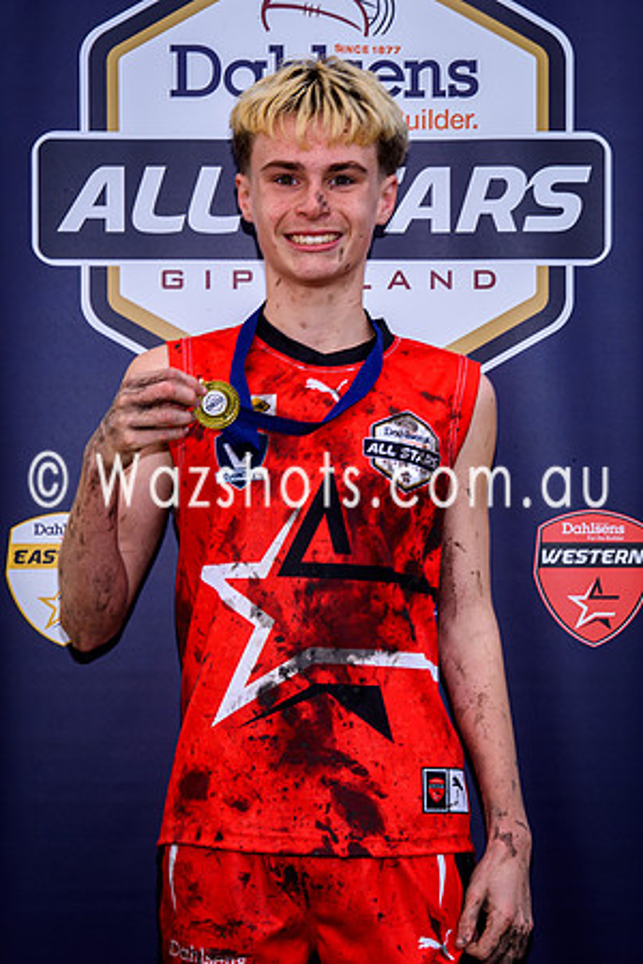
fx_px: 2736
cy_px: 429
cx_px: 351
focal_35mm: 102
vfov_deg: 20.0
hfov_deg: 13.4
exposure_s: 1/160
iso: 100
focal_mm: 40
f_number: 5.6
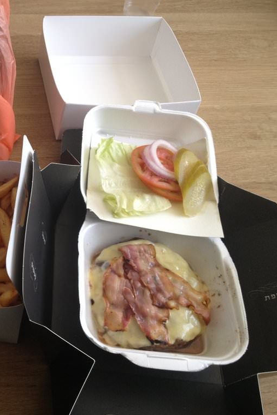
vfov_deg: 40.4
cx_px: 8
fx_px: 566
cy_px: 207
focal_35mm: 49
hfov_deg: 26.2
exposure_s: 1/40
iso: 64
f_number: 2.4
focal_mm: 4.28
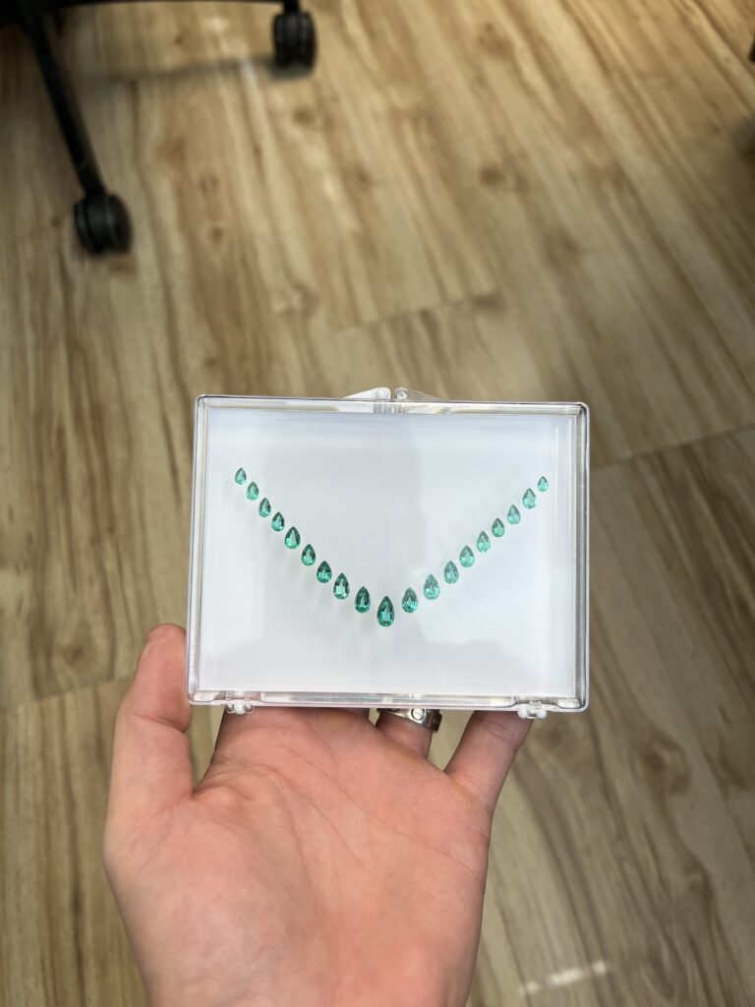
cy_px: 504
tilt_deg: -62.5
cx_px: 378
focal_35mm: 26
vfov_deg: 67.3
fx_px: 756
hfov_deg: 53.1
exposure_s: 1/111
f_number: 1.5
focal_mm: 5.7
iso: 40
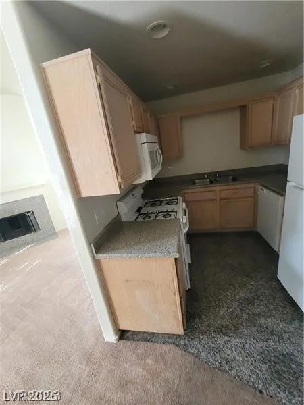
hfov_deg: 89.9
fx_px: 152
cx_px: 152
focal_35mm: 13
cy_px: 202
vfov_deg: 106.2
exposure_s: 1/40
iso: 320
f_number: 2.2
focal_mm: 2.2
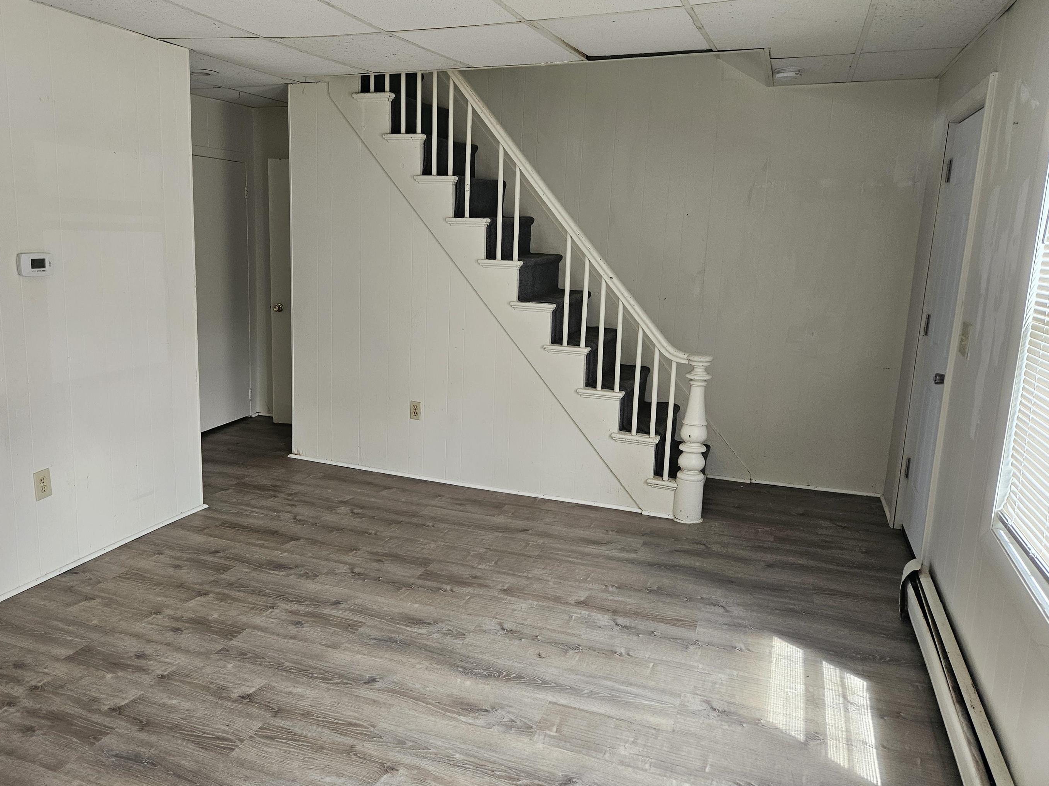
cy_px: 350
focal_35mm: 26
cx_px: 457
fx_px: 788
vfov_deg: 52.9
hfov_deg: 67.0
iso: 250
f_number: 1.8
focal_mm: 5.4
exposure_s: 1/120
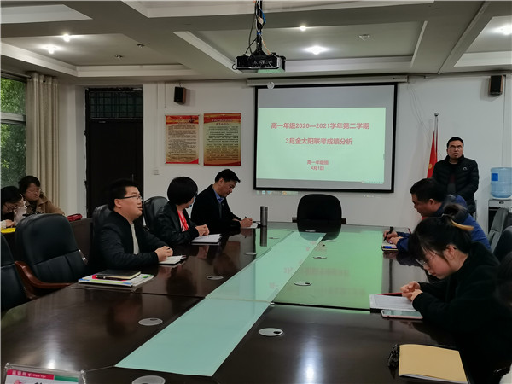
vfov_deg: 40.7
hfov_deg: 52.6
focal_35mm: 35
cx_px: 256
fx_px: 518
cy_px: 192
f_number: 1.8
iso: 125
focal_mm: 5.58
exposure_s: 1/50
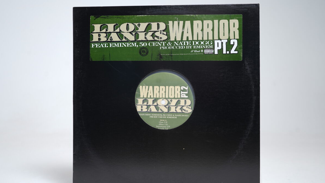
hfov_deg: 56.6
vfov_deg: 33.7
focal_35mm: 35
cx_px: 163
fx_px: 302
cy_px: 101
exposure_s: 1/5
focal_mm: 33
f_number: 5
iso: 64
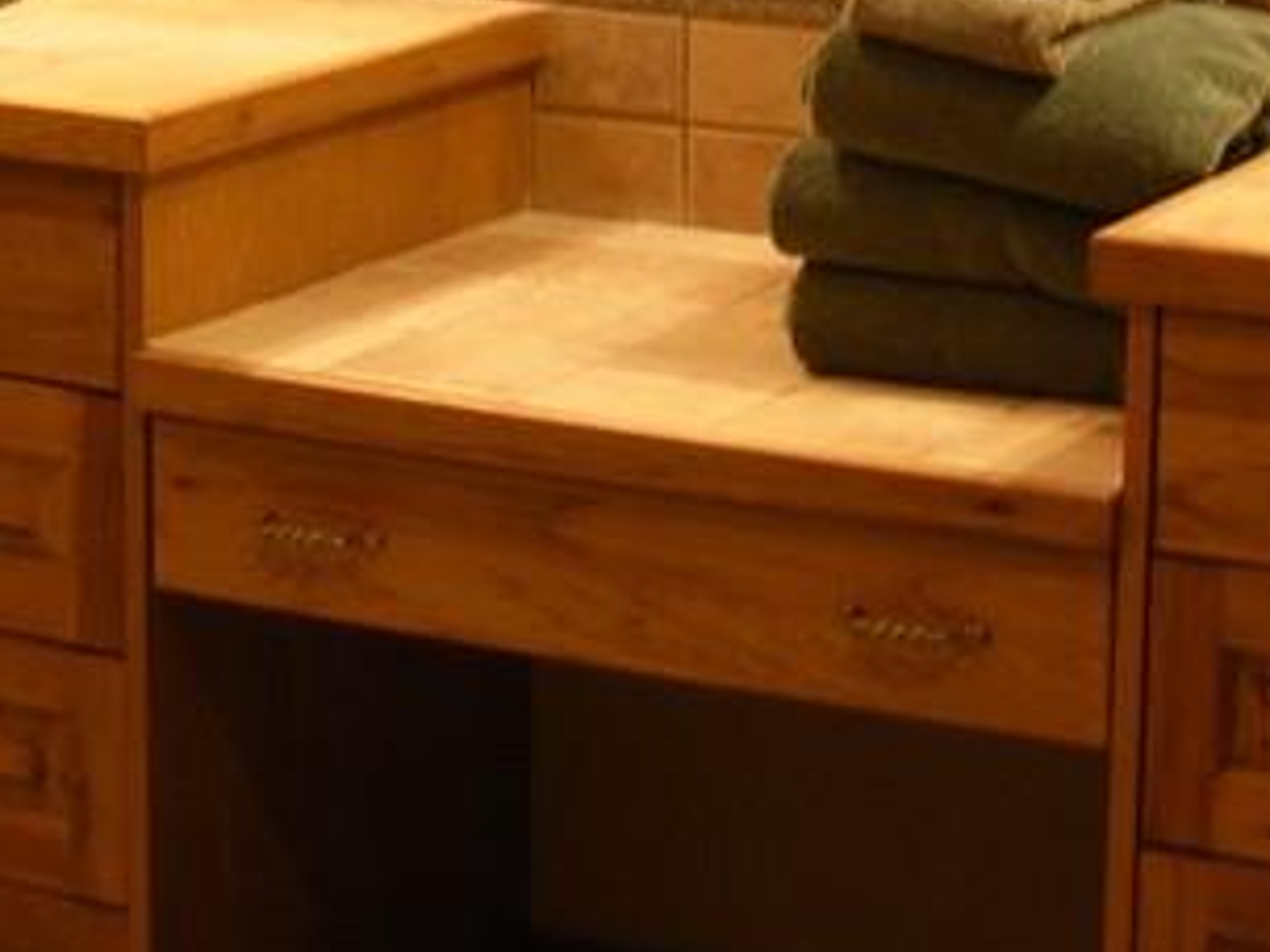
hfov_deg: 15.4
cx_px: 597
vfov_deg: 11.2
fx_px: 4696
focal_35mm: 128
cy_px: -430
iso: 84
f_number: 2.9
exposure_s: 1/4
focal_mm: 6.3
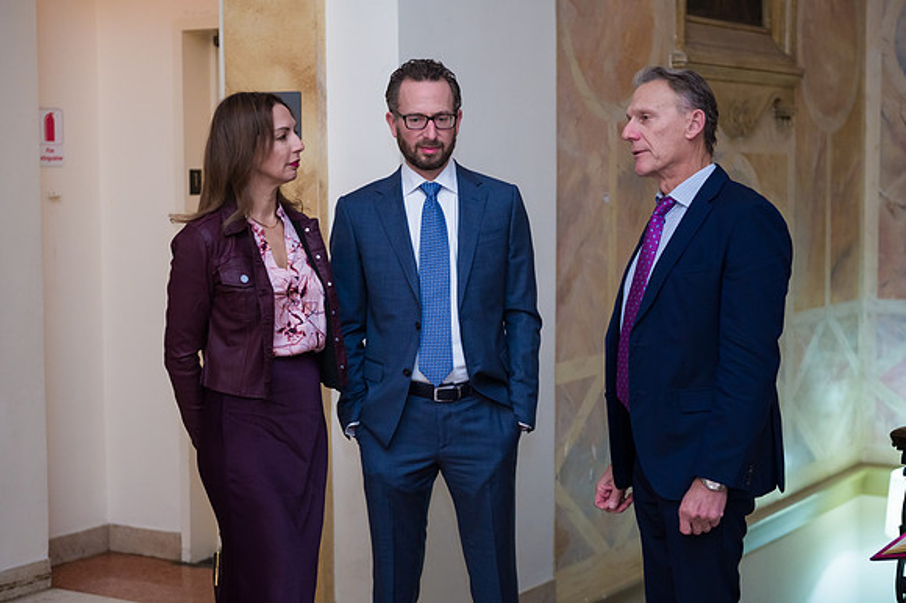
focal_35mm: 71
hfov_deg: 28.4
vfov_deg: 19.1
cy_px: 302
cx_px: 454
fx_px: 1791
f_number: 3.2
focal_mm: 70
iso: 1600
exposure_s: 1/200
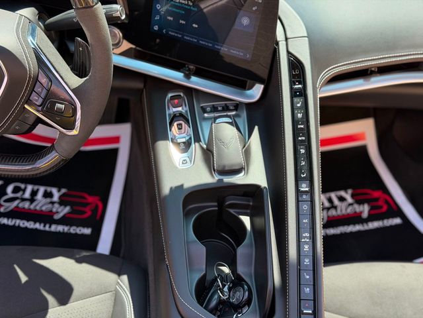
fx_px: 587
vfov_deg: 30.3
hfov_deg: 39.7
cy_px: 159
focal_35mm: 48
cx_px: 212
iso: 64
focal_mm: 6.76
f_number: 1.78
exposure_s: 1/566
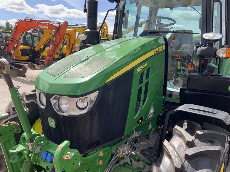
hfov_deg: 61.7
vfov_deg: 48.2
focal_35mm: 29
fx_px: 193
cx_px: 115
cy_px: 86
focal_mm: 3
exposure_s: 1/1076
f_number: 1.8
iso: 16
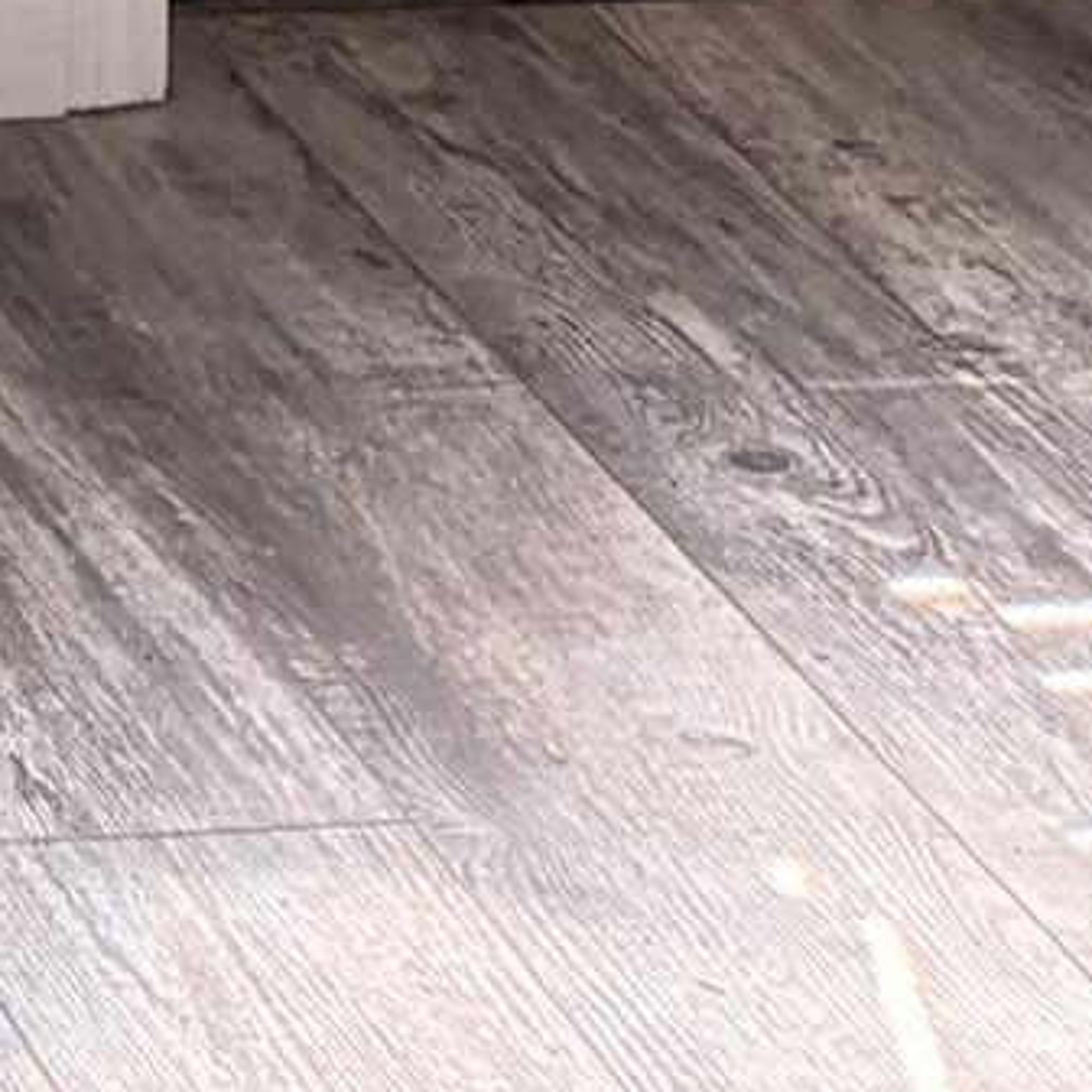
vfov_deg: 7.3
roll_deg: +2.7
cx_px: -1667
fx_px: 7495
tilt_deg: -0.3
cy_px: -2226
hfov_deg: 7.7
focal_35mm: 210
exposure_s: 1/81
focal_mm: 5.96
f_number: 1.6
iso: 125
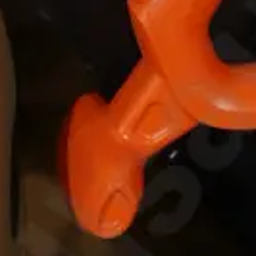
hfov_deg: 7.5
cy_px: 27
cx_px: 275
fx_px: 1941
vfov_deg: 7.5
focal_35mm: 232
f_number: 4
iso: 800
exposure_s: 1/60
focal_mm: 17
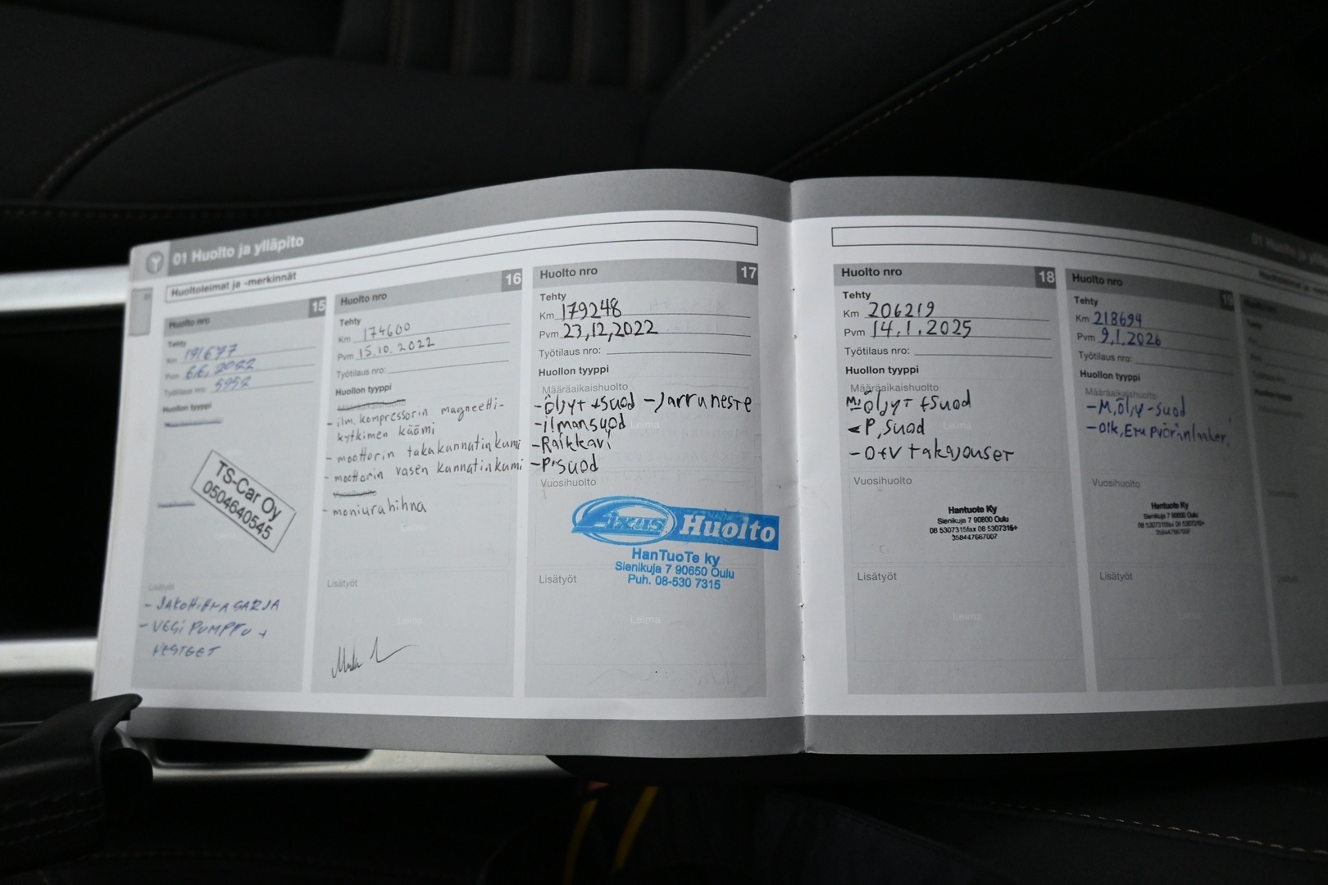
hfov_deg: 64.6
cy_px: 442
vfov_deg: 45.7
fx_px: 1051
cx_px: 664
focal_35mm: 28
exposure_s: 1/30
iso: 2500
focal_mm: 19
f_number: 3.8
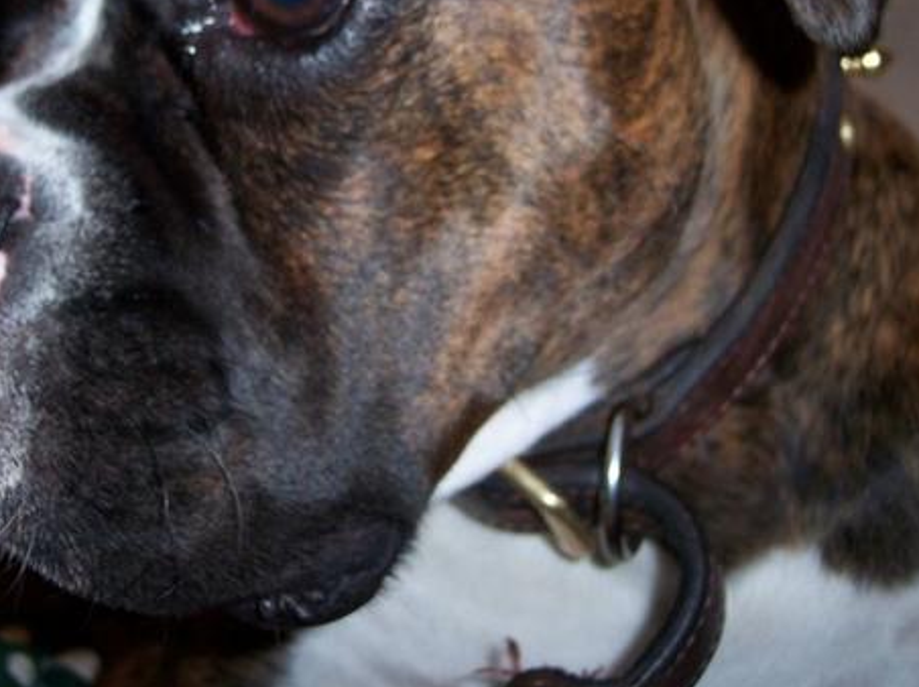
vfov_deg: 22.9
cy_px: 127
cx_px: 268
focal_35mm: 63
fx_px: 1671
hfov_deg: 30.4
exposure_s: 1/30
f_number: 2.8
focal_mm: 8
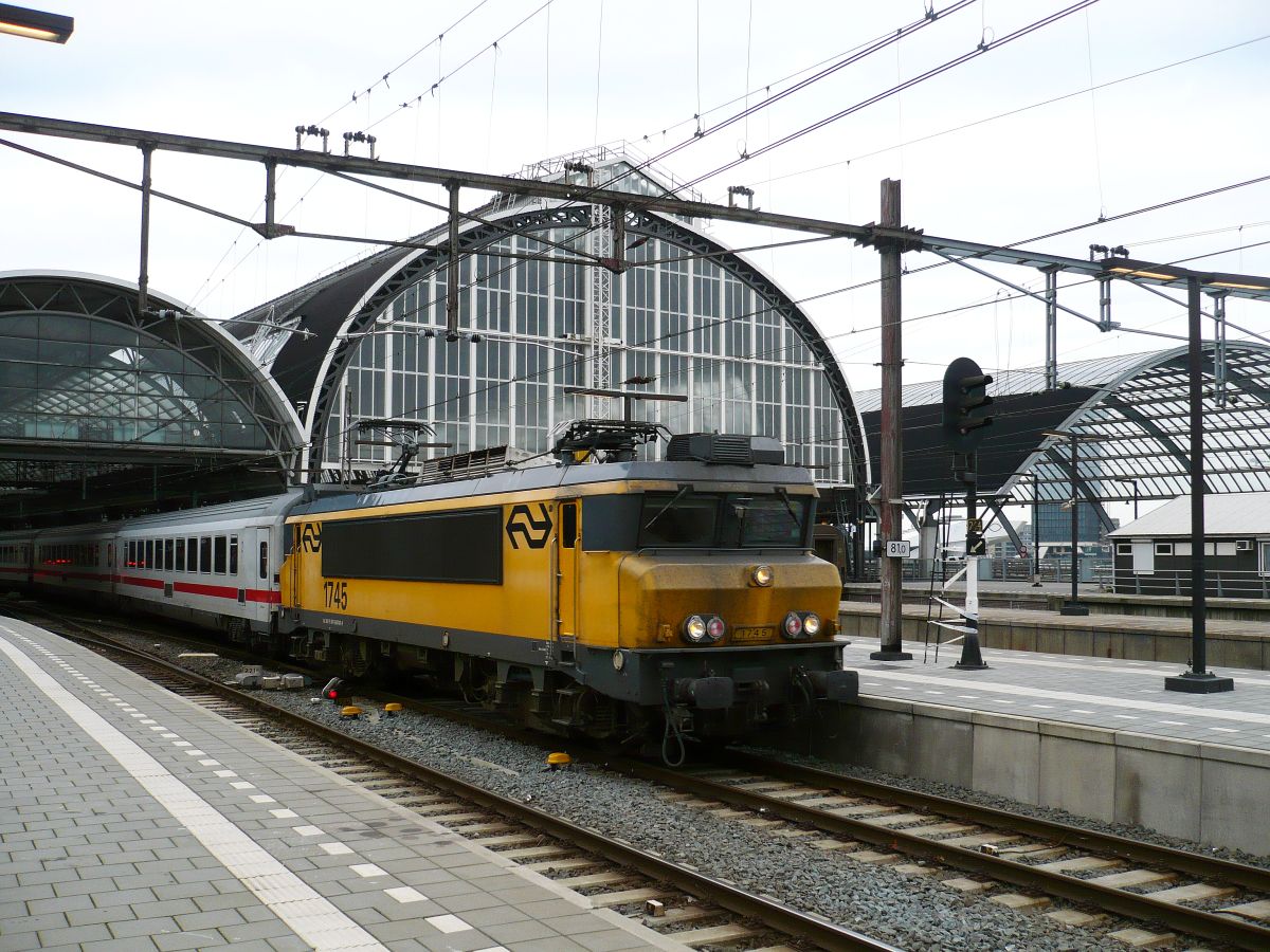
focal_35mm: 35
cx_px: 635
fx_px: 1284
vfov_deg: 40.7
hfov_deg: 52.6
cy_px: 476
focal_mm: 5.8
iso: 100
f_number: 2.8
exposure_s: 1/160
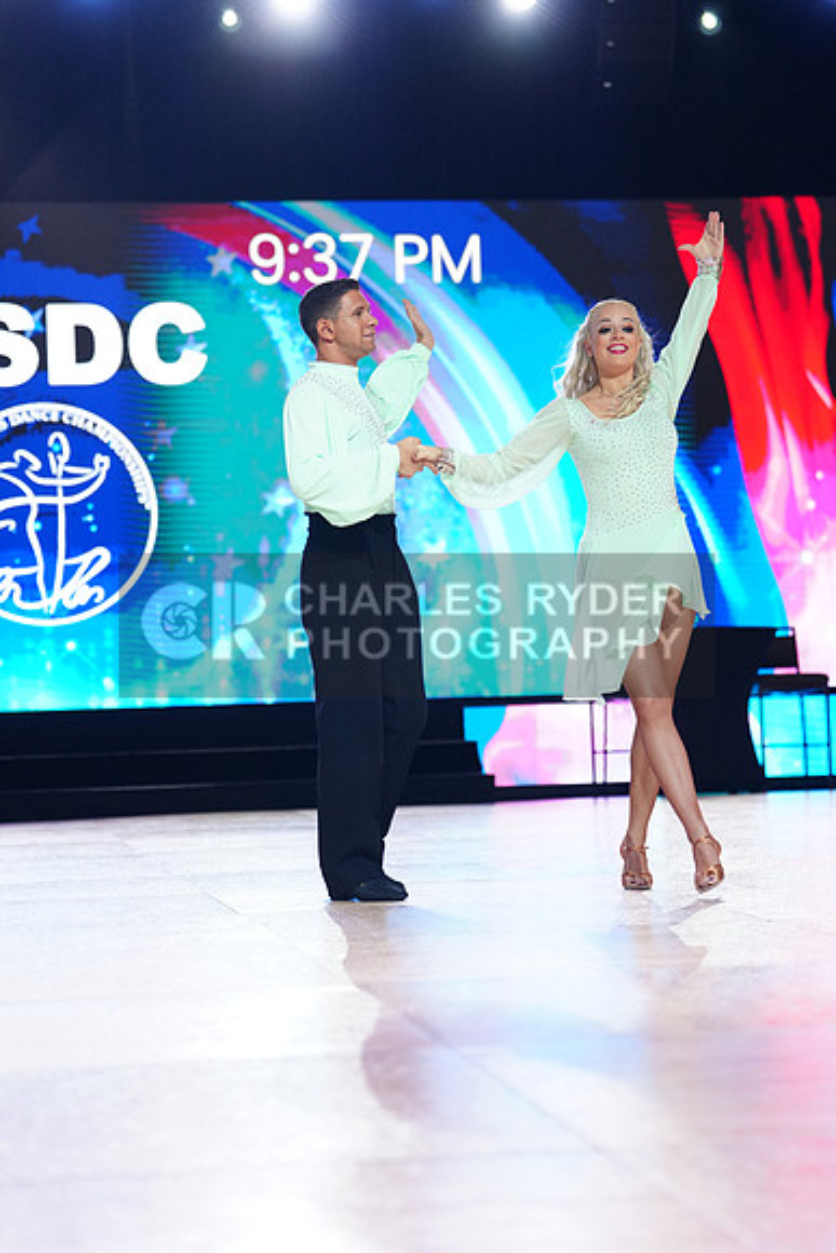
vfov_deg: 24.2
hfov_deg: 16.3
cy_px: 626
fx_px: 2924
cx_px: 418
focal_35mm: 84
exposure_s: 1/500
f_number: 2.8
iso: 2000
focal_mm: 84
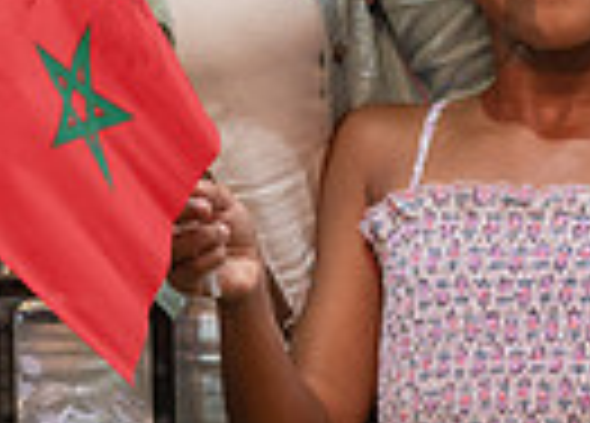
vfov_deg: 3.9
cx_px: -95
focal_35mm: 370
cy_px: -252
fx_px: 6210
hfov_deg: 5.4
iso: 1000
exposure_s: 1/500
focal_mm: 80
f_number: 4
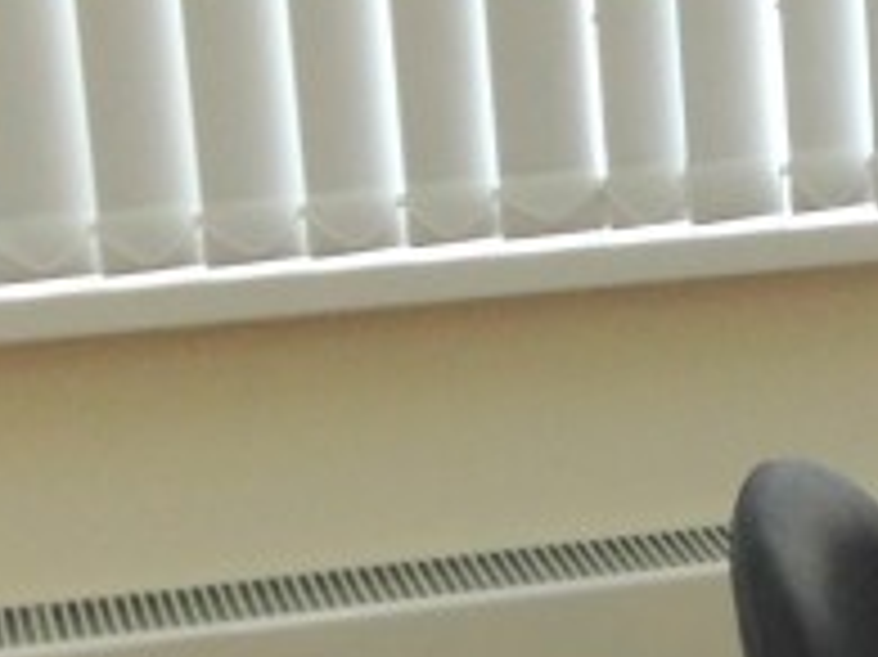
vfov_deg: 8.6
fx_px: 4385
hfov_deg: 10.6
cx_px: 1693
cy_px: 441
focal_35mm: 173
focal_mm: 4.12
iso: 64
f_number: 2.4
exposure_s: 1/60
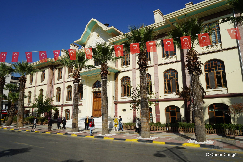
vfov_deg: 53.1
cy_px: 81
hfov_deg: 73.7
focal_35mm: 24
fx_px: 162
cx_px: 122
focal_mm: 24
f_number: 8
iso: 100
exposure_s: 1/500
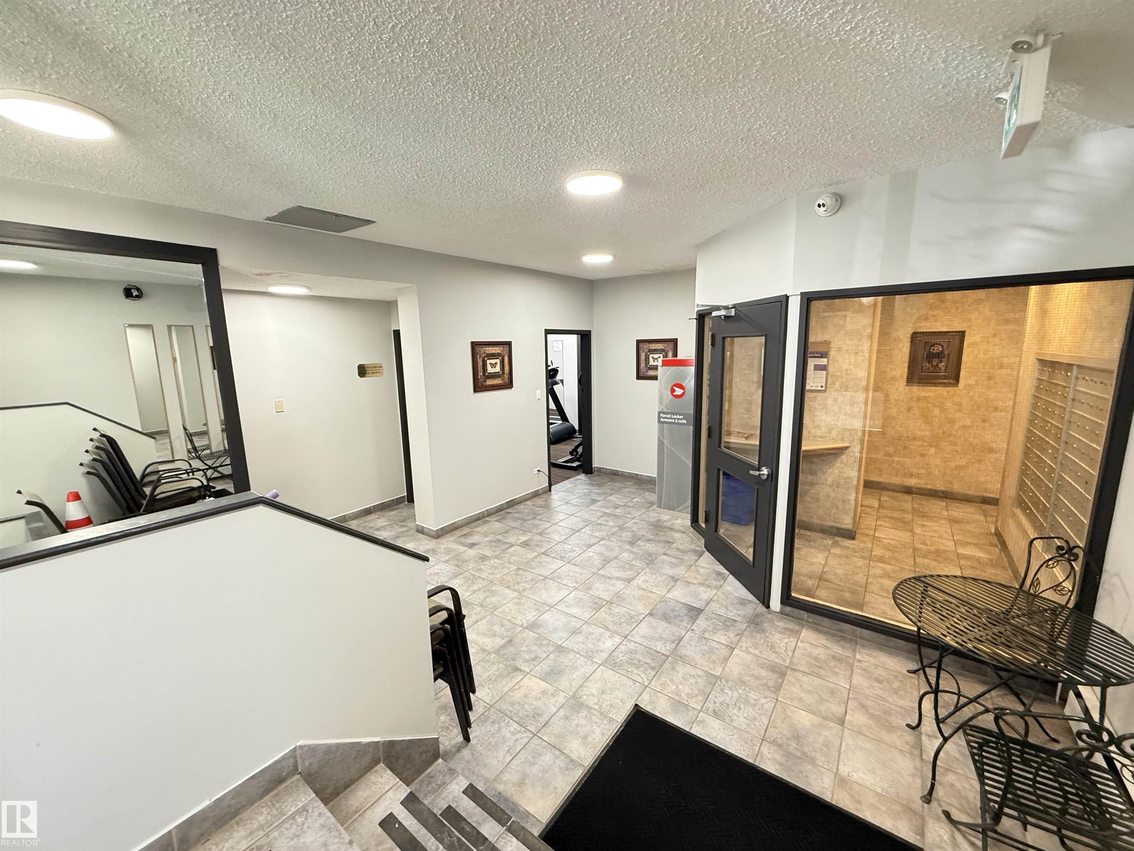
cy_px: 426
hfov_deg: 102.1
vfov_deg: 85.7
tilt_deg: -10.9
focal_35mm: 14
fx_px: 459
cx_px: 567
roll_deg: +0.7
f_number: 2.2
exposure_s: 1/60
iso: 400
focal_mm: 2.22
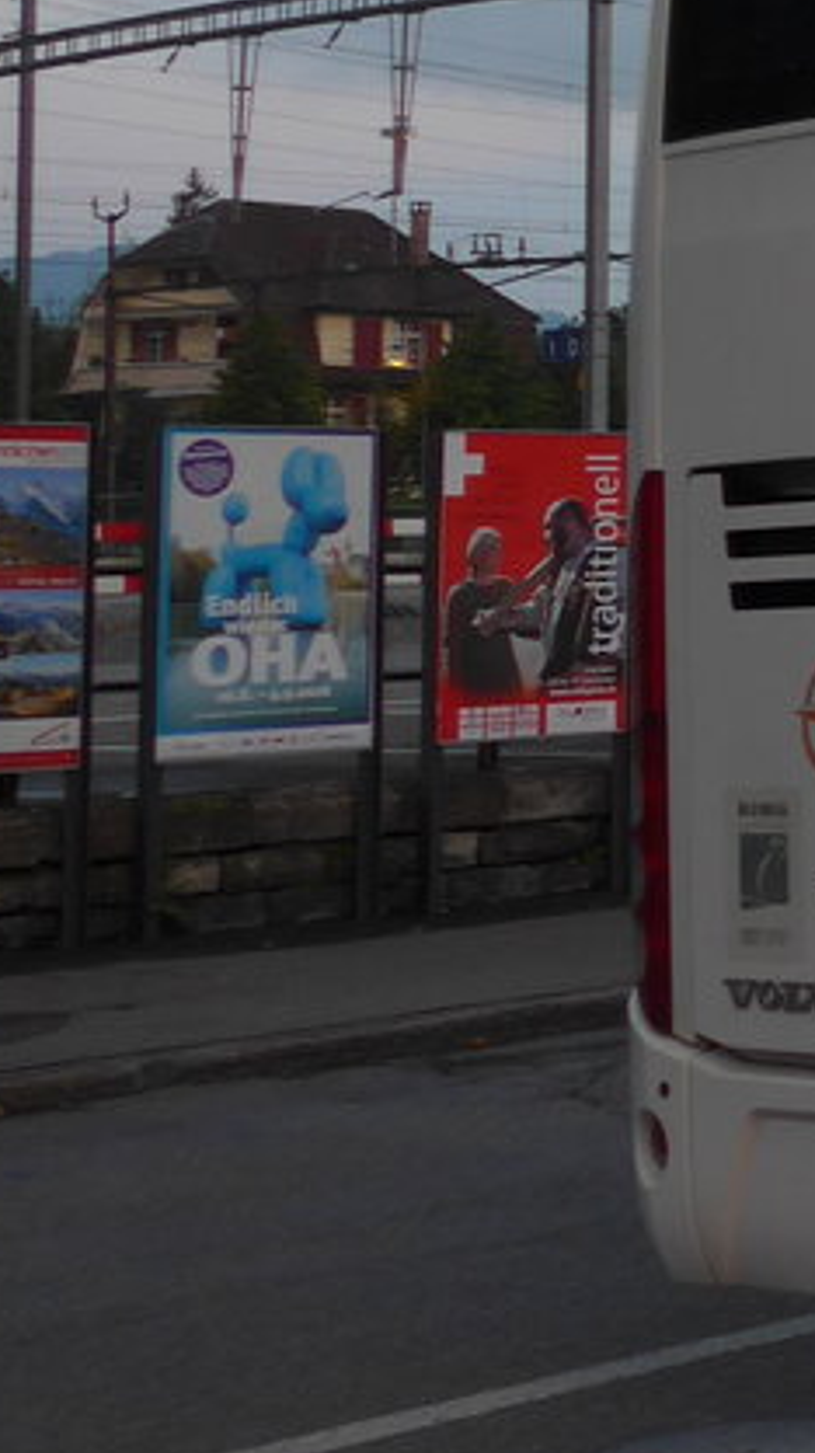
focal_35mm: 91
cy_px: 202
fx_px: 3502
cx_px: 2038
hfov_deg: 10.9
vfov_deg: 22.9
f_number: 2
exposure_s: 1/60
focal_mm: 6
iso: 125
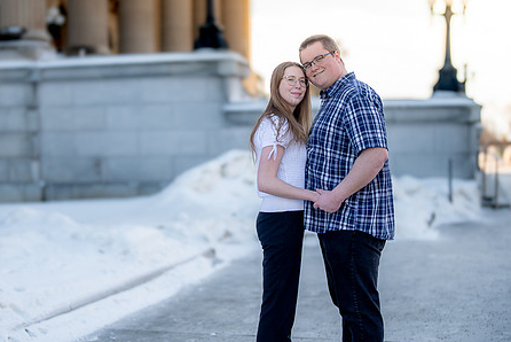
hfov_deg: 30.9
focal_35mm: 65
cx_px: 207
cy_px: 165
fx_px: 923
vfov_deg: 21.0
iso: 160
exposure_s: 1/3200
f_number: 1.3
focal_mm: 50
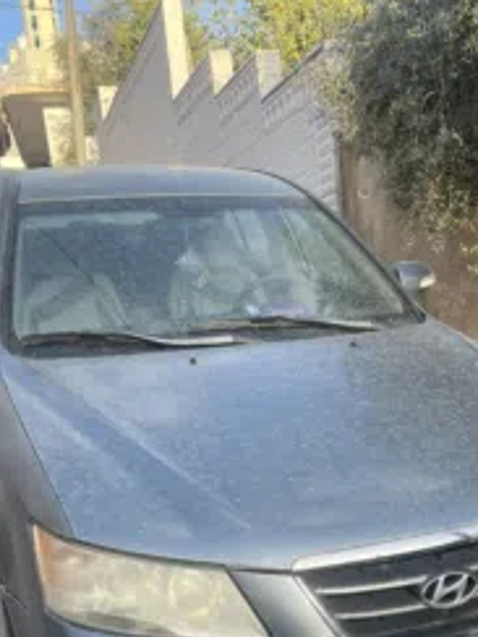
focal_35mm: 41
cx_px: 287
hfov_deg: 35.0
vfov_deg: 43.6
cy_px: 512
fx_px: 755
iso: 32
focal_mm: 5.1
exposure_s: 1/441
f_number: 1.6
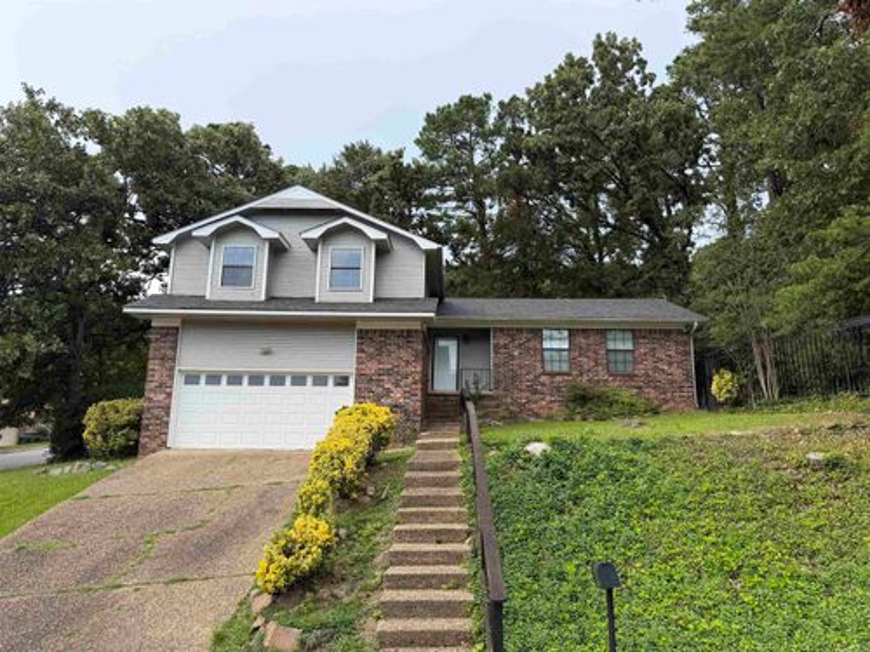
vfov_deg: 56.8
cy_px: 326
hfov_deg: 71.6
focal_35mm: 24
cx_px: 435
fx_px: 603
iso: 80
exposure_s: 1/1464
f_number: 1.78
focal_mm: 6.76
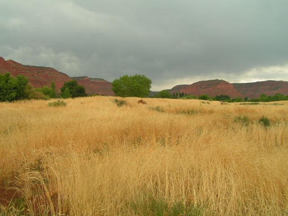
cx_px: 144
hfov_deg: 49.0
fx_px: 316
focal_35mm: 38
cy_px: 108
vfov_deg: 37.7
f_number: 4
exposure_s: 1/80
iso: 50
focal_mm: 5.8
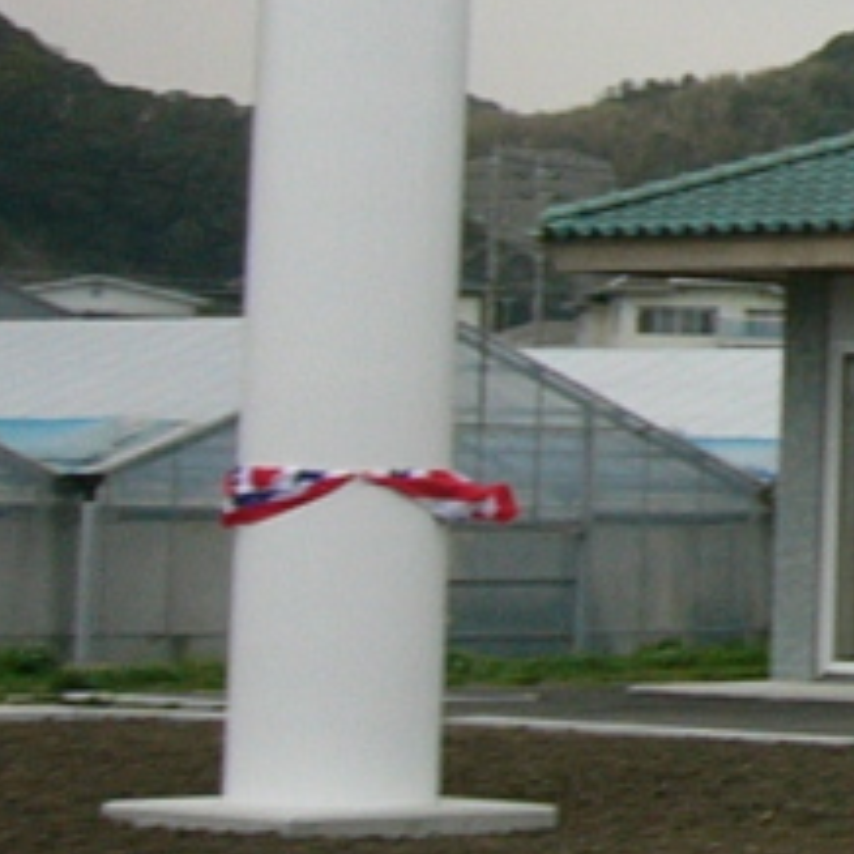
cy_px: -8
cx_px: 2307
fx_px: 5080
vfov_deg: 9.5
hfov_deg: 8.5
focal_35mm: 182
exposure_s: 1/250
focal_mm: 5.8
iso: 50
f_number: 2.8
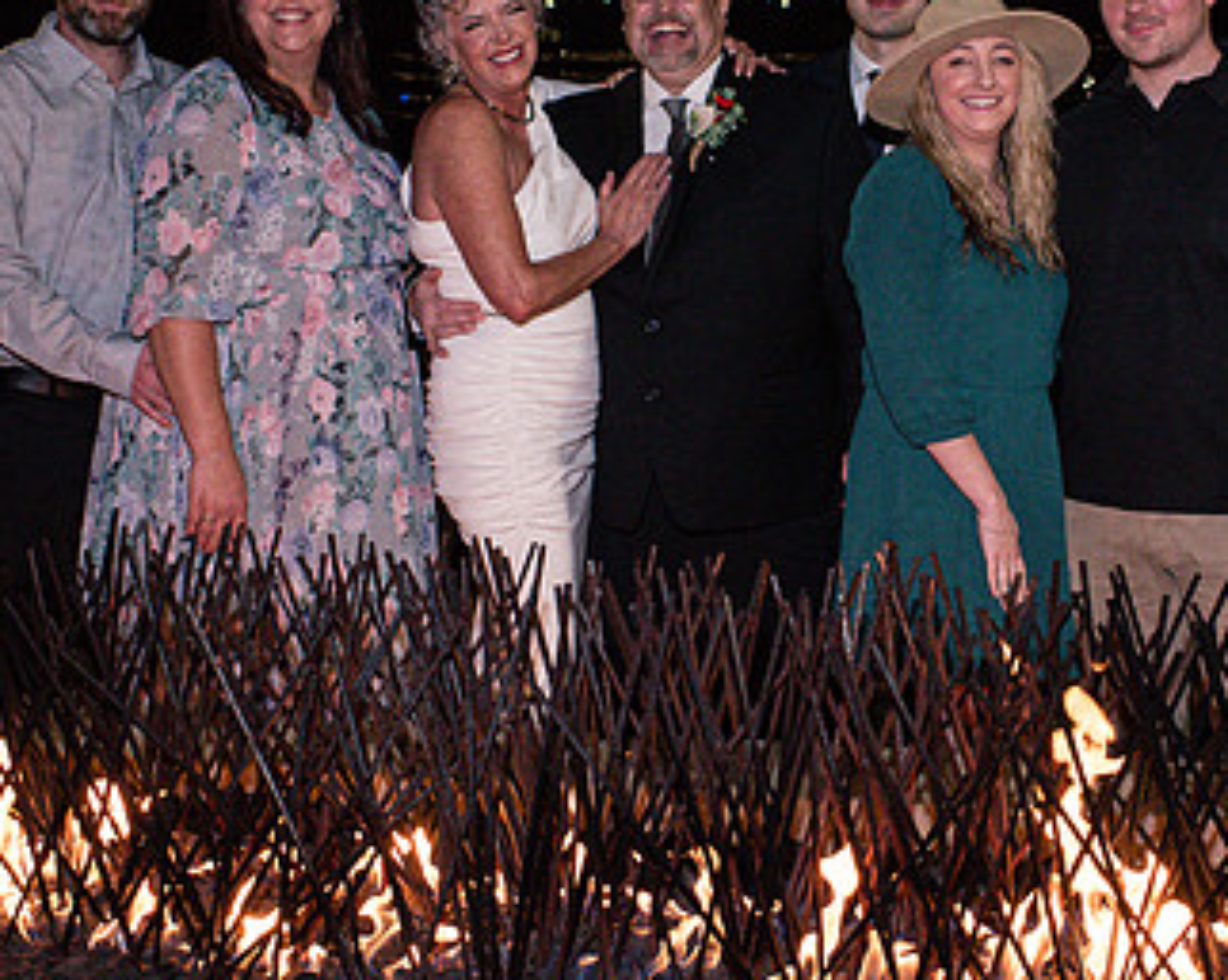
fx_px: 2324
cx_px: 791
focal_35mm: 64
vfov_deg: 23.7
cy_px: 339
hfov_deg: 29.4
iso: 2500
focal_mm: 35
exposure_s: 1/200
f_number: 5.6
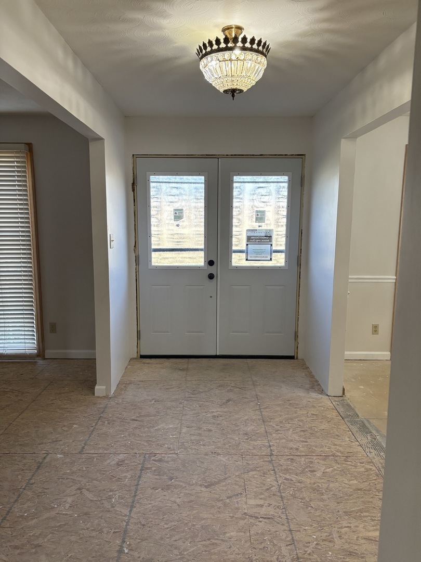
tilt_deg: -7.8
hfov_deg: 53.1
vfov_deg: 67.3
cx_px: 210
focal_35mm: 26
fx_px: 422
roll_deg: +0.1
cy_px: 281
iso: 160
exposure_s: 1/120
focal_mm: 5.96
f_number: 1.6
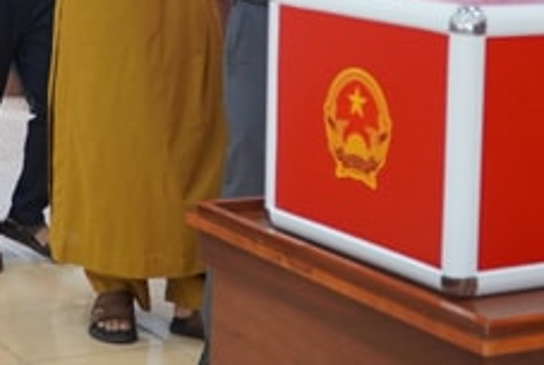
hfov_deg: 21.1
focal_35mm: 96
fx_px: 1455
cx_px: 158
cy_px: -60
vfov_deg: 13.9
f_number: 4
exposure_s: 1/160
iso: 1000
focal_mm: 27
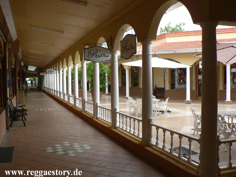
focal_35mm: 35
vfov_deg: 40.7
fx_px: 239
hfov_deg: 52.6
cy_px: 88
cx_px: 118
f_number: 3.6
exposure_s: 1/100
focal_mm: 6
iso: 64
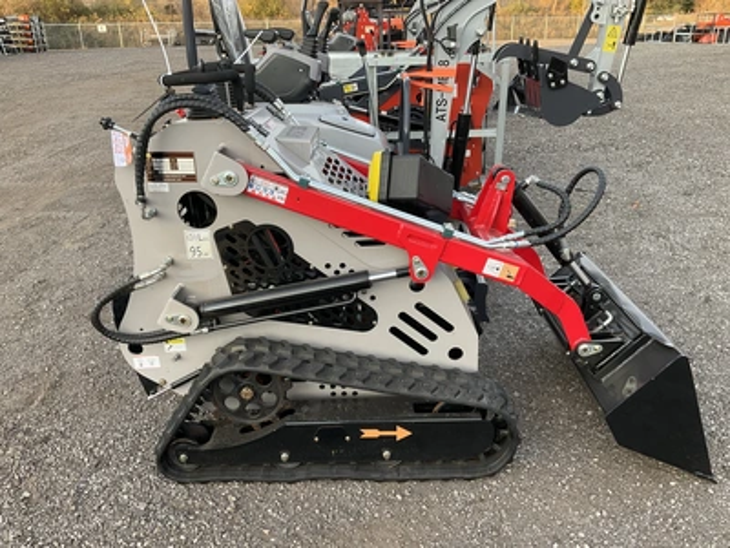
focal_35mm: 29
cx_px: 365
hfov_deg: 61.7
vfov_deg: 48.2
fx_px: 612
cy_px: 274
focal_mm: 3
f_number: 1.8
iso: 40
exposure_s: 1/122
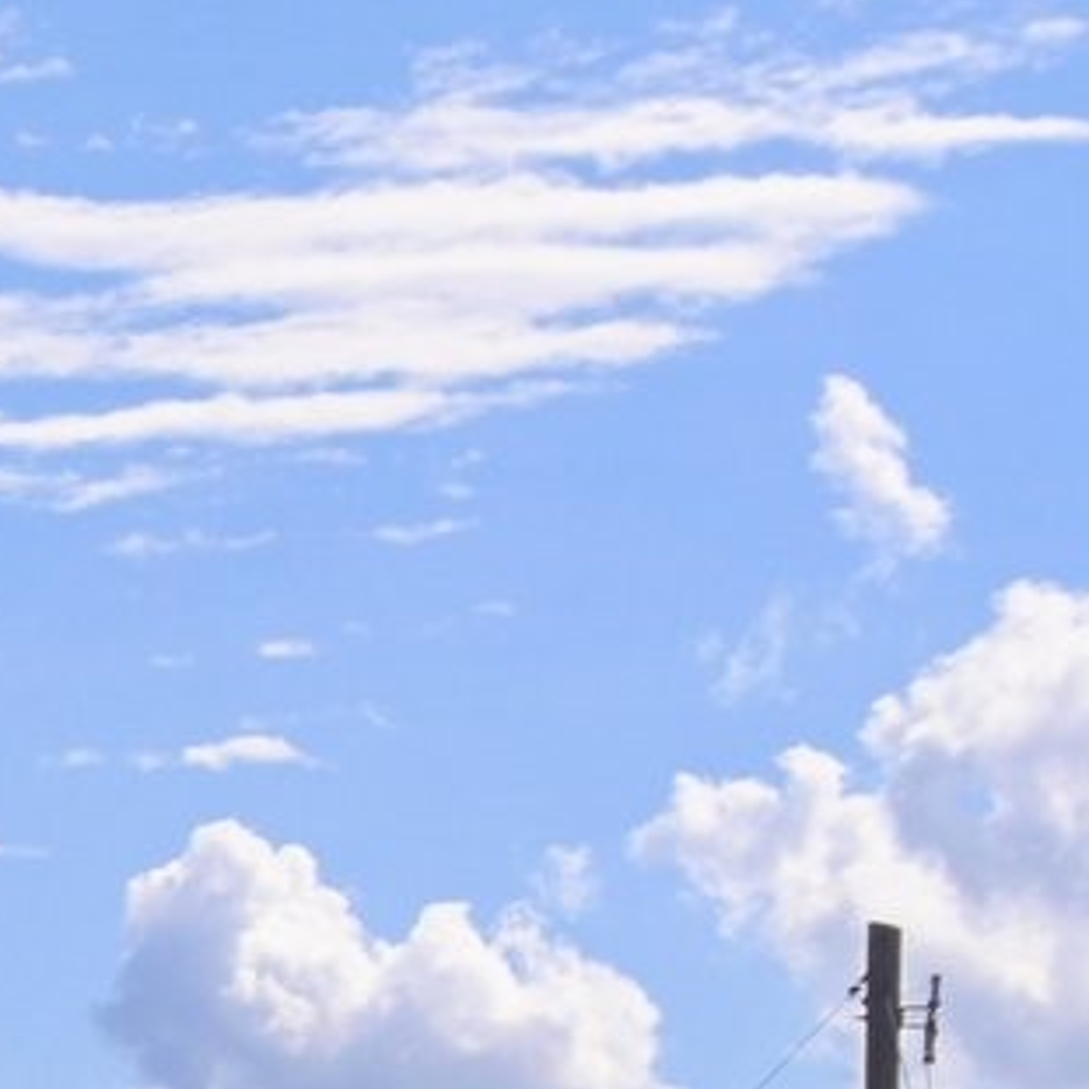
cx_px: -2350
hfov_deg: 8.1
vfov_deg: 9.2
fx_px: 6371
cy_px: 2104
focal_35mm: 179
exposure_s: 1/640
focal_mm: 32
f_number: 7.1
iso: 250
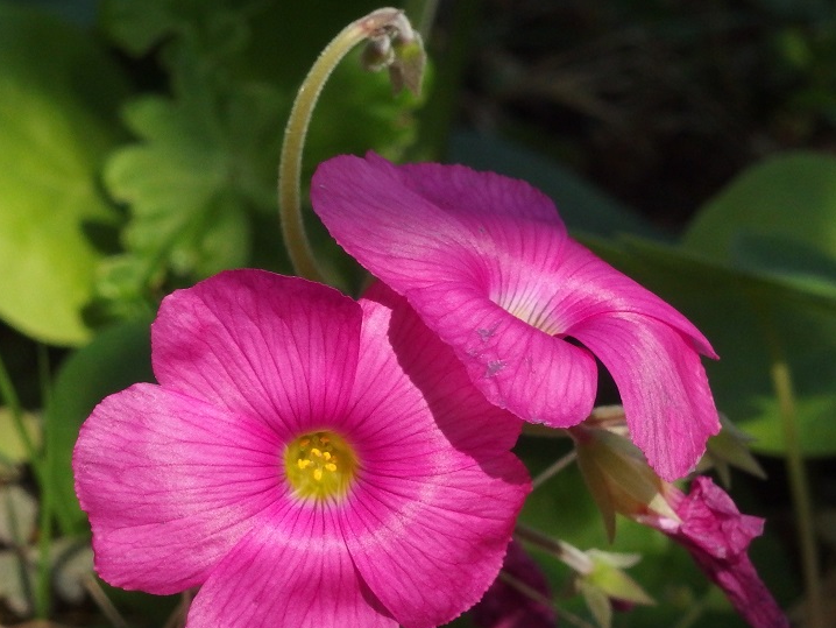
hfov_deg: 10.9
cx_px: 333
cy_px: 353
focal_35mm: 181
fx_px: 4373
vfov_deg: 8.2
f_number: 7.1
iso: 500
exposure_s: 1/1000
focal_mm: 23.5
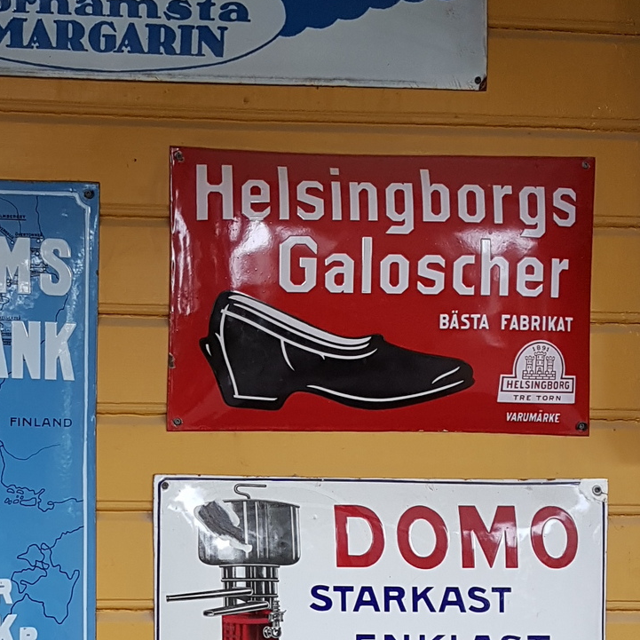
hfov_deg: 32.4
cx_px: 122
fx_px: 1067
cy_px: 356
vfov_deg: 33.4
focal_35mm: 51
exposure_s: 1/50
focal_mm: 4.2
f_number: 1.7
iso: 64
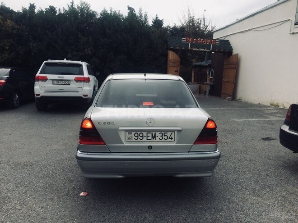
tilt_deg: -15.6
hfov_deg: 61.7
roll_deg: -3.0
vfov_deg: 48.2
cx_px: 149
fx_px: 250
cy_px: 112
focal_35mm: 29
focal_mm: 4.15
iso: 32
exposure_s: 1/1466
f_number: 2.2
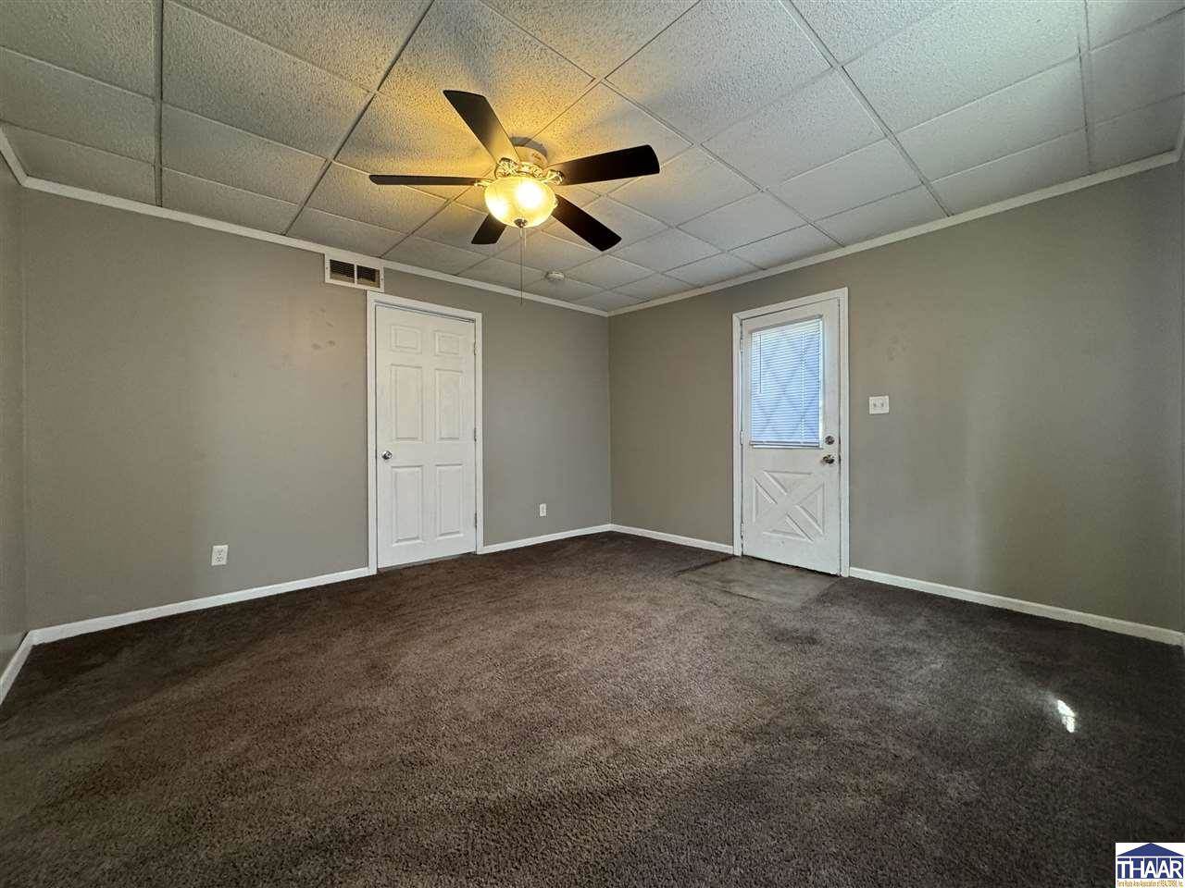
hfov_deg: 102.1
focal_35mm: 14
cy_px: 444
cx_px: 592
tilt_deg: -1.5
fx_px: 479
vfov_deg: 85.7
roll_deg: +0.4
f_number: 2.2
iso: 320
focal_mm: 2.22
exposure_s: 1/120
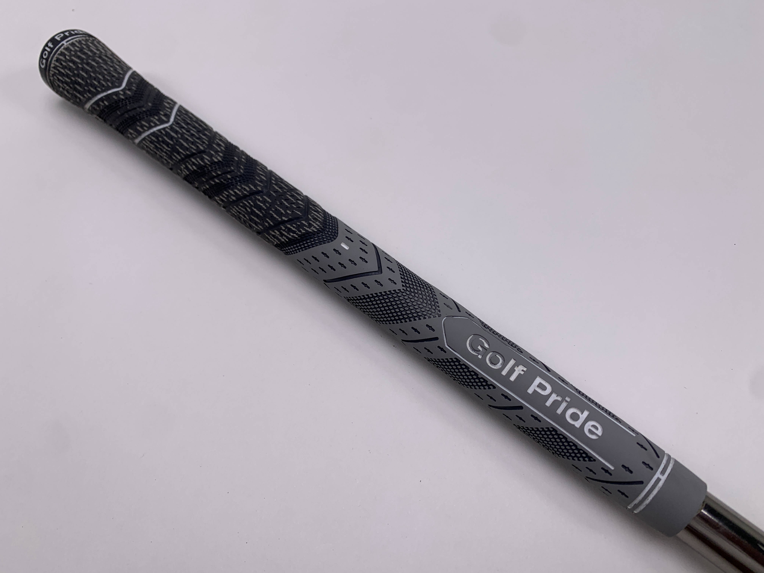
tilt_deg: -59.6
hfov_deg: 67.3
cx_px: 382
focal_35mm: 26
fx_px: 574
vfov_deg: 53.1
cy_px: 286
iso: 25
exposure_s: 1/426
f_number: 1.8
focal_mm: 4.25
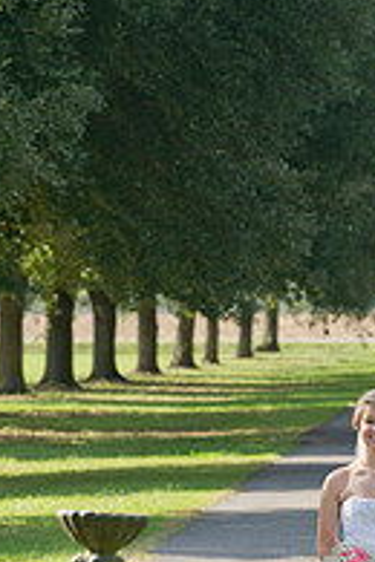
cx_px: 293
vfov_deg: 4.5
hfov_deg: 3.0
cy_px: 487
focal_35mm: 461
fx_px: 7203
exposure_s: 1/250
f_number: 6.3
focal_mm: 200
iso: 250
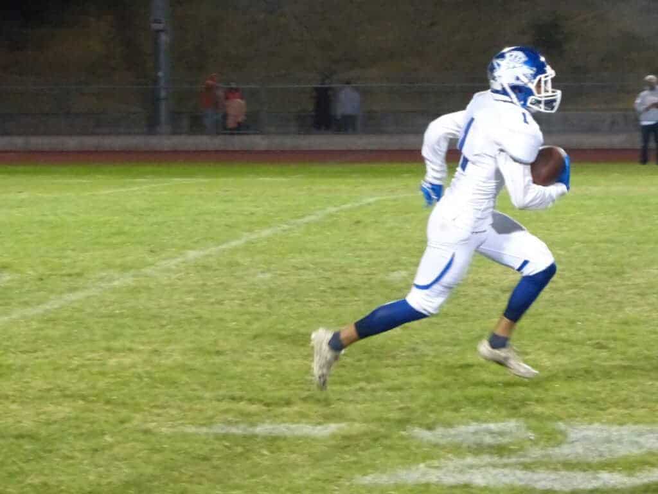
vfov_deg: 9.2
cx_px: 329
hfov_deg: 12.2
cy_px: 247
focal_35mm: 162
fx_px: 3079
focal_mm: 29.2
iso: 1600
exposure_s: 1/200
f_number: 2.8
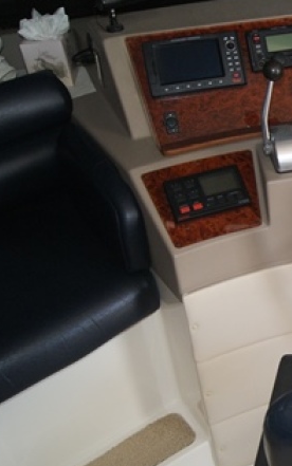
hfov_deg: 19.6
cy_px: 173
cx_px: 461
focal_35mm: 56
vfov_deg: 36.1
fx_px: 712
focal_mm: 18
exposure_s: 1/80
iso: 400
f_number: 5.6
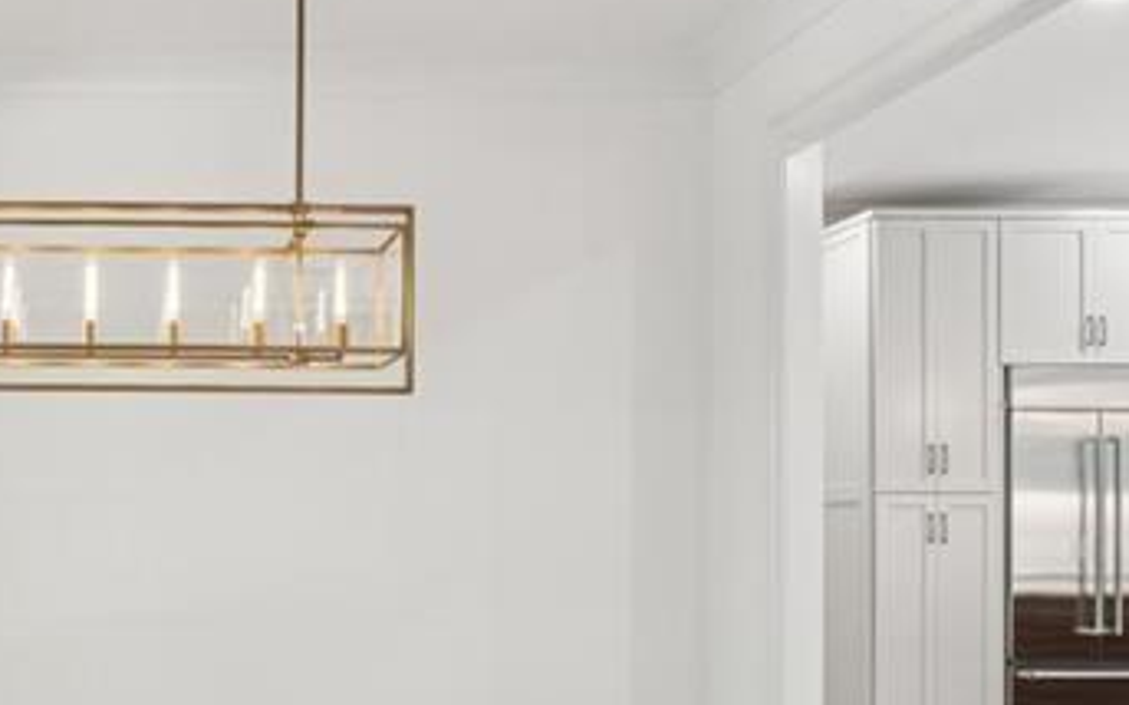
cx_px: 82
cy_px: 511
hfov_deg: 45.9
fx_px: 1169
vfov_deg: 33.0
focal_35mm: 38
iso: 400
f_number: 8
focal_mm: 16
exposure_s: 1/13
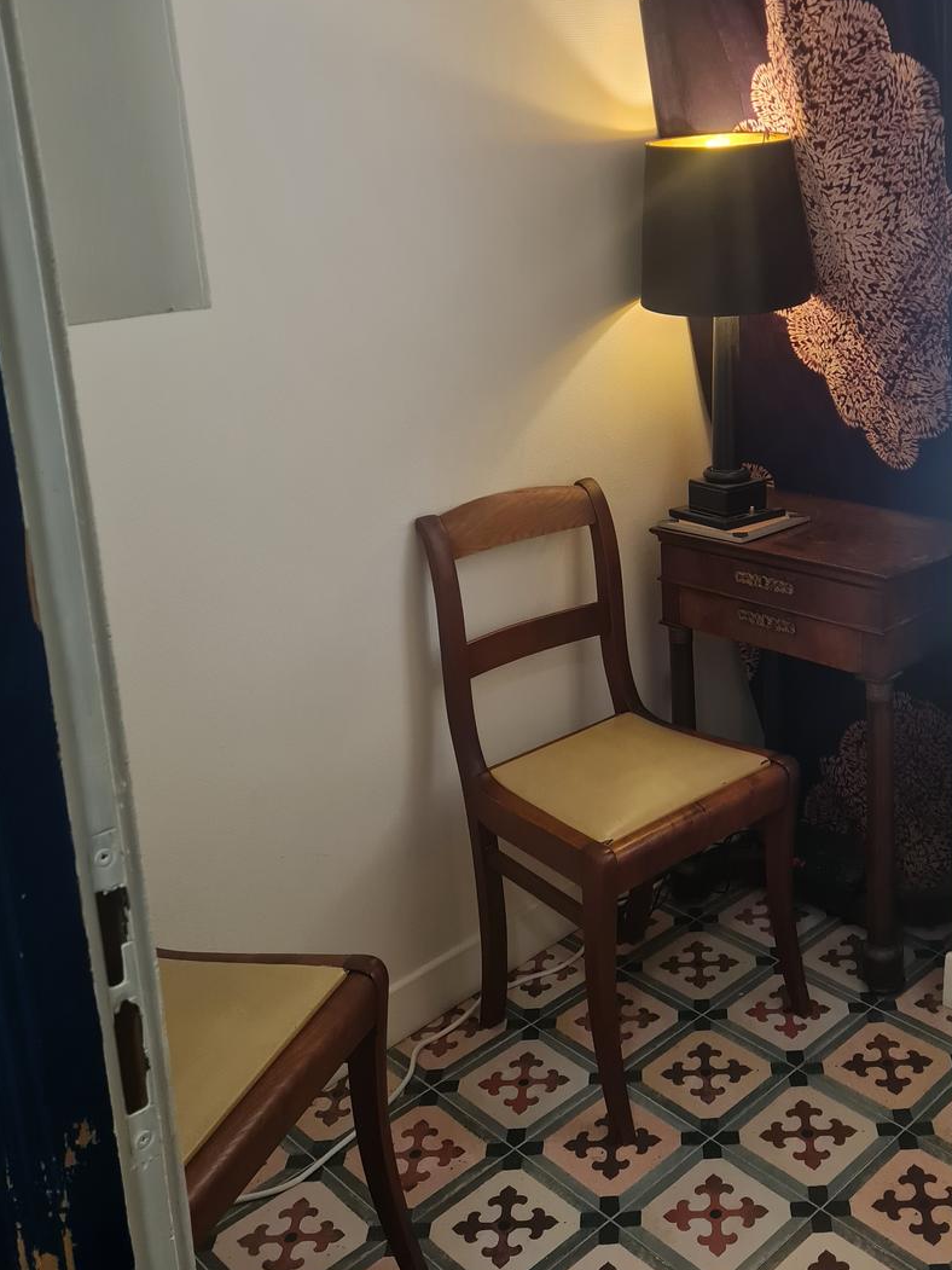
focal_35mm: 37
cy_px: 501
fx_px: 1357
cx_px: 673
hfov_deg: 38.0
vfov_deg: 49.8
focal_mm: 5.4
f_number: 1.8
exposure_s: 1/100
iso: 200
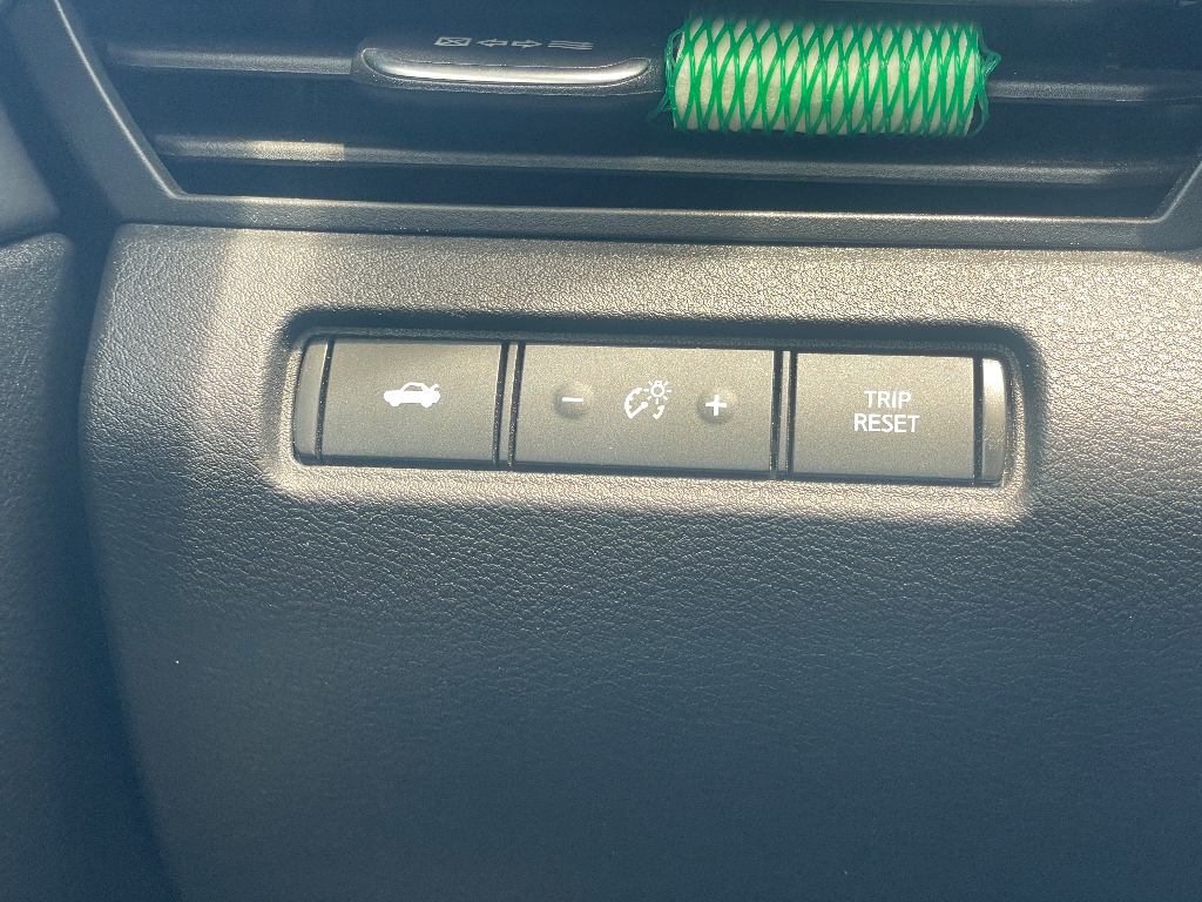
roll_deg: +1.9
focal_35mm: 52
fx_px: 1806
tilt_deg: -15.6
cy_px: 451
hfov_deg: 36.8
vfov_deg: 28.0
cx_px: 601
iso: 32
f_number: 2
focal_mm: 6
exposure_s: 1/99
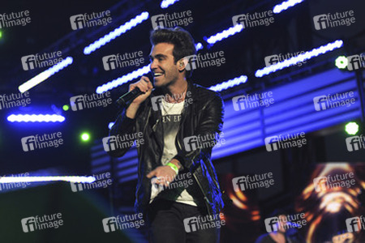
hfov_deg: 26.0
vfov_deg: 17.5
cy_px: 122
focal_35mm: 78
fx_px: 791
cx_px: 182
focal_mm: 78
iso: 1250
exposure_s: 1/400
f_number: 2.8
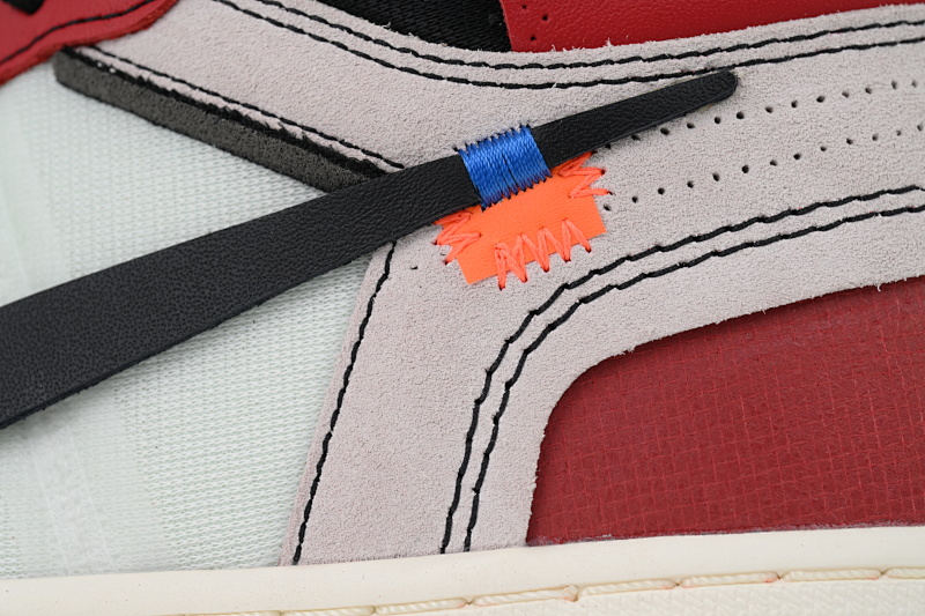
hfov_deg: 20.4
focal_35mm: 100
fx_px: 2569
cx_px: 462
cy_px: 308
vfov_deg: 13.7
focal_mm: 100
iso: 400
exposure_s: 1/100
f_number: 11
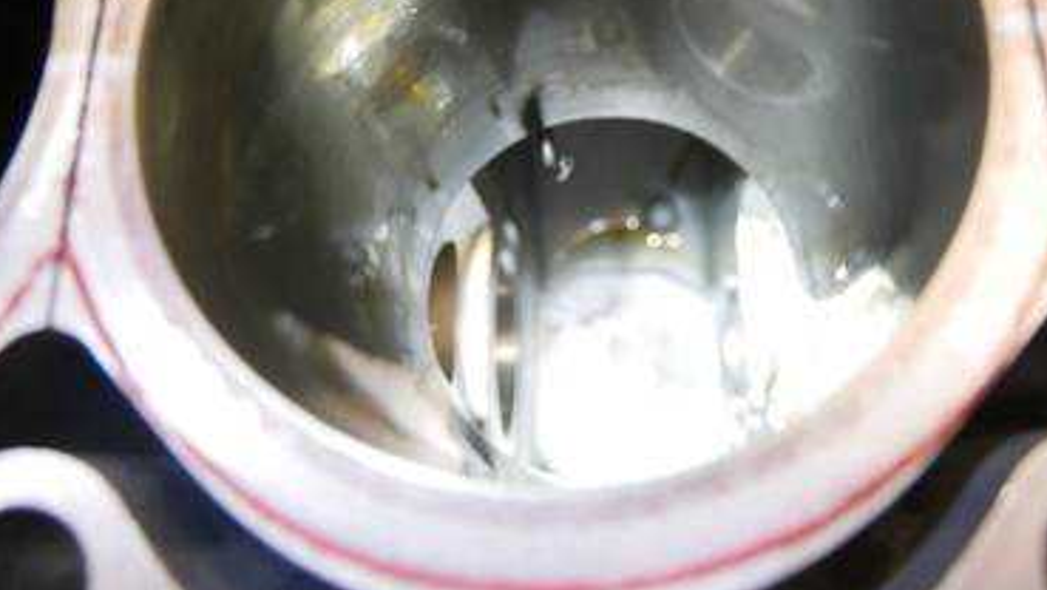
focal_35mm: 34
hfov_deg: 57.6
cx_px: 621
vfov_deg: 33.8
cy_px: 128
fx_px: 944
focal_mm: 12
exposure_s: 1/60
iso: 640
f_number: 3.5
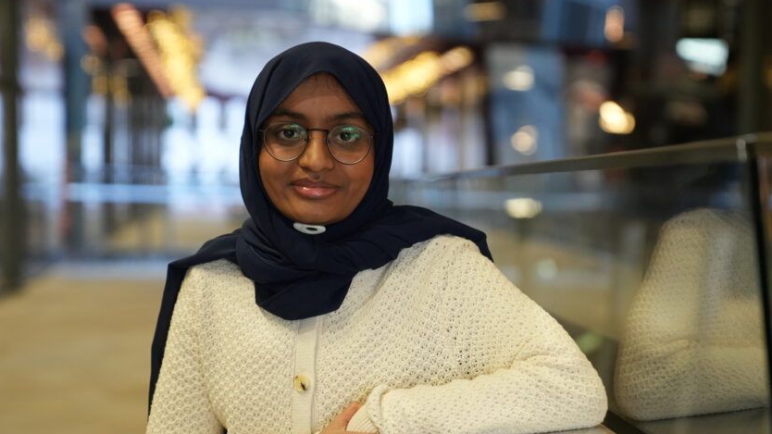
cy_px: 291
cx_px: 432
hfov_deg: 23.7
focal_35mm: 90
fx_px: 1842
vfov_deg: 13.4
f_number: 2.8
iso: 2000
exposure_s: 1/125
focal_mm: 70
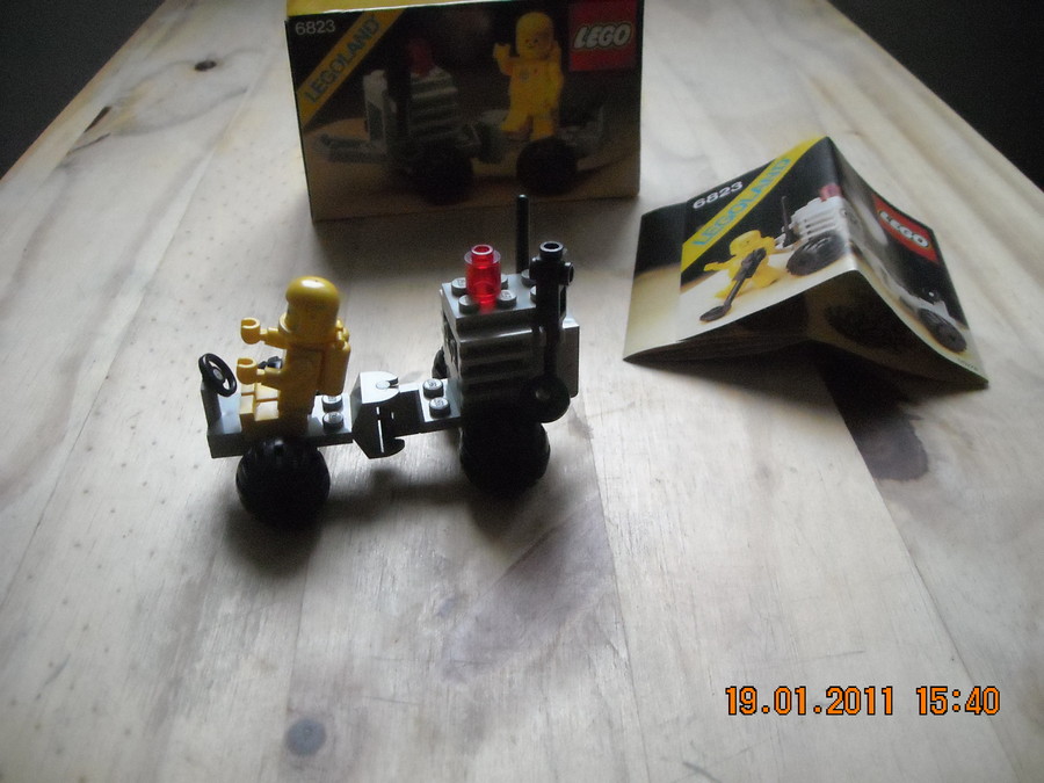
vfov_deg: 40.7
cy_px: 392
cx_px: 522
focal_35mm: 35
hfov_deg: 52.6
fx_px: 1056
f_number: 2.8
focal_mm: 5.7
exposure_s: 1/30
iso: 800
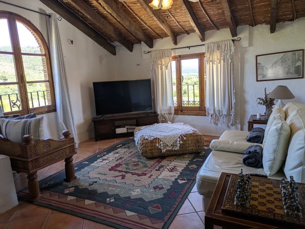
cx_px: 152
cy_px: 114
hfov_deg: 69.3
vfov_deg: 54.9
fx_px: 220
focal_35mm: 25
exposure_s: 1/136
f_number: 1.89
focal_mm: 5.43
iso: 38
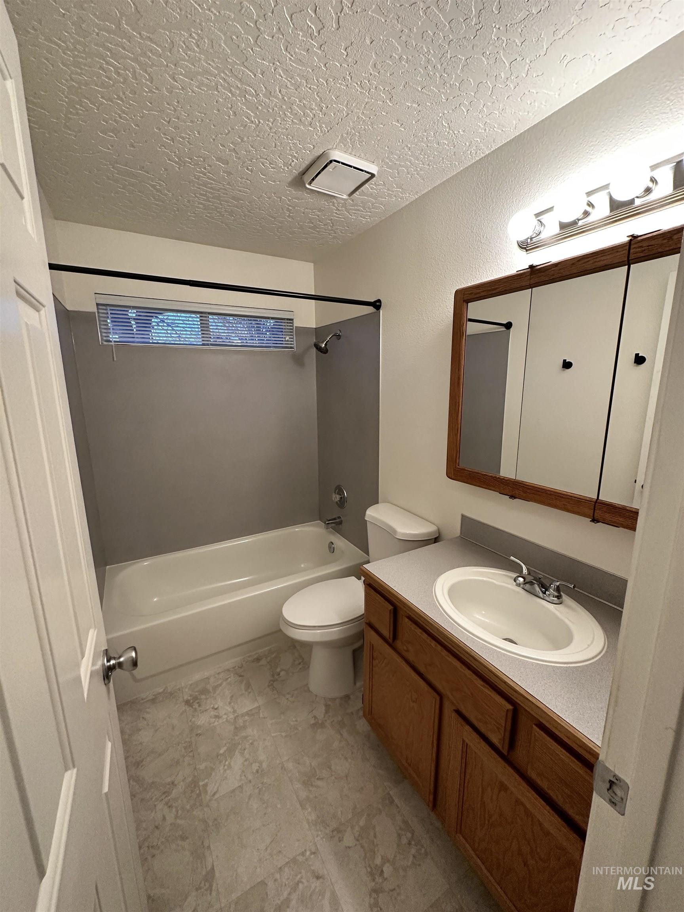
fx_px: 369
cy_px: 456
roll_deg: +1.2
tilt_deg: -12.6
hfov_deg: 85.7
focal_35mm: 14
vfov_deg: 102.1
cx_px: 342
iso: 250
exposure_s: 1/120
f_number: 2.2
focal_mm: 2.22
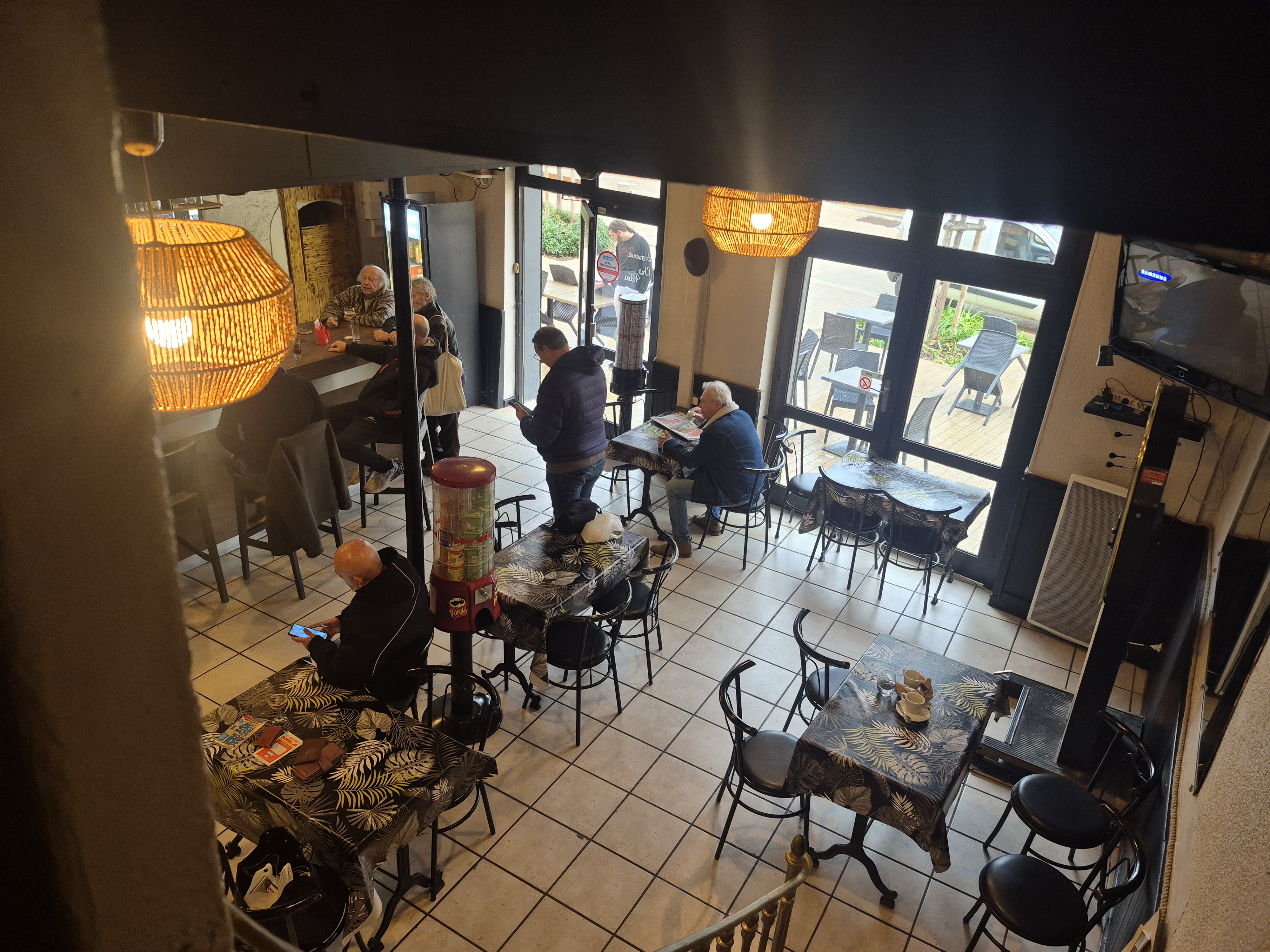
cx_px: 635
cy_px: 476
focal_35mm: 23
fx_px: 844
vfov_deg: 58.9
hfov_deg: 73.9
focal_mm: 5.4
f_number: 1.8
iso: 160
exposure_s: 1/100
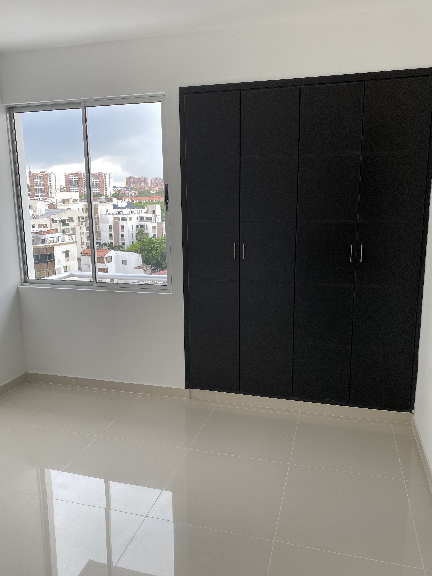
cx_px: 216
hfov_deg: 53.1
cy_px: 288
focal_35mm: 26
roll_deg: +0.7
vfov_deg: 67.3
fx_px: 433
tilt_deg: -11.1
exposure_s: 1/122
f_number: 1.8
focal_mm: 4.25
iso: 64
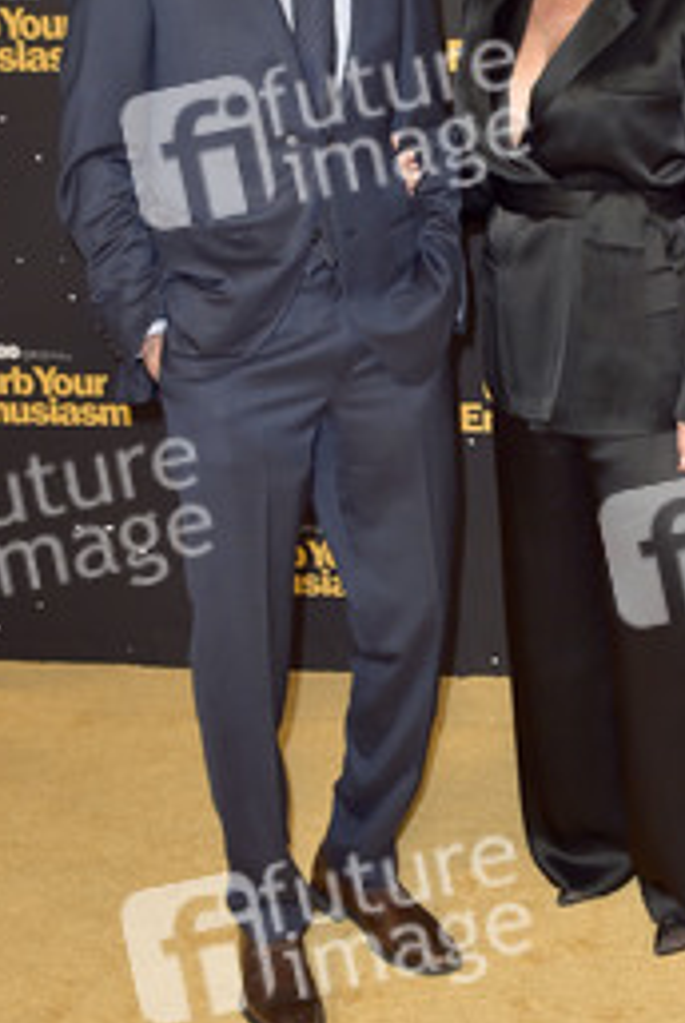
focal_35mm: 56
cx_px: 444
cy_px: 334
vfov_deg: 35.2
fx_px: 1594
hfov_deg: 24.2
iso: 320
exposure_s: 1/250
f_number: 7.1
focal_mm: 36
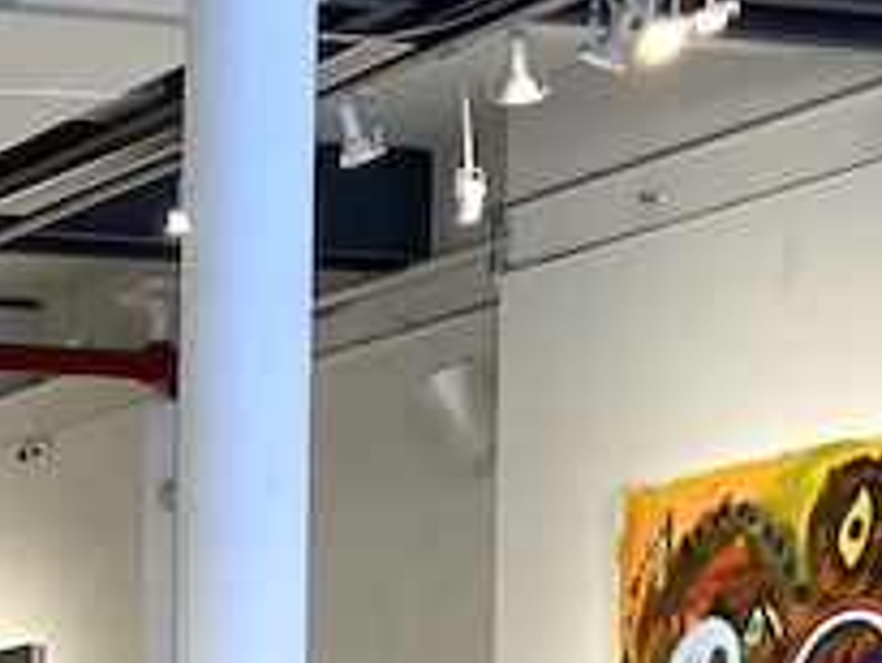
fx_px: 3875
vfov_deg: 9.5
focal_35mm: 152
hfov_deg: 12.4
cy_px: 1038
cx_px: -387
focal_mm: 4.25
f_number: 1.8
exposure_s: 1/60
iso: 64
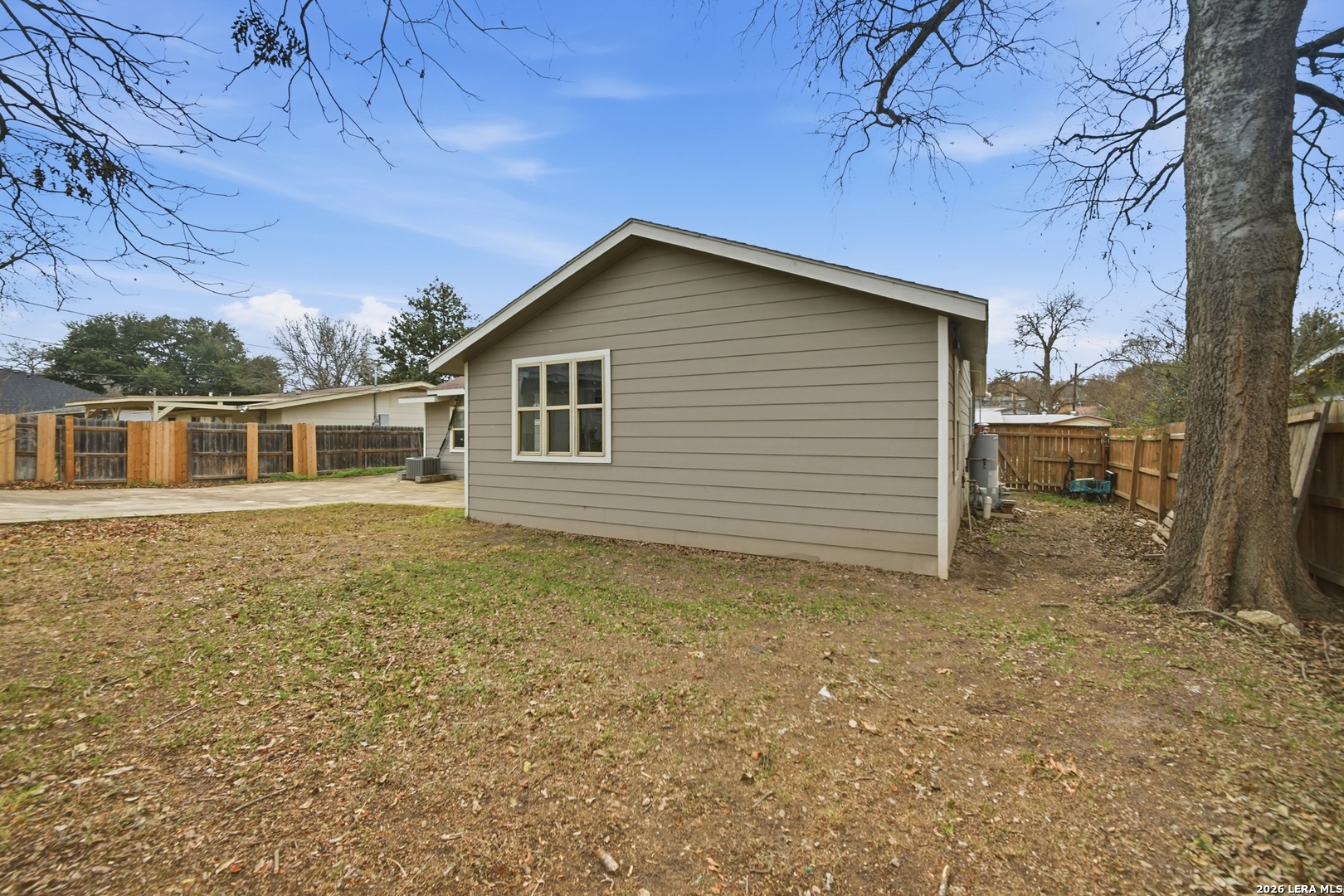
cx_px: 672
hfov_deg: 108.3
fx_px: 485
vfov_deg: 85.4
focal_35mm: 13
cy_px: 448
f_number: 6.3
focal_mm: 9
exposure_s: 1/1250
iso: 200
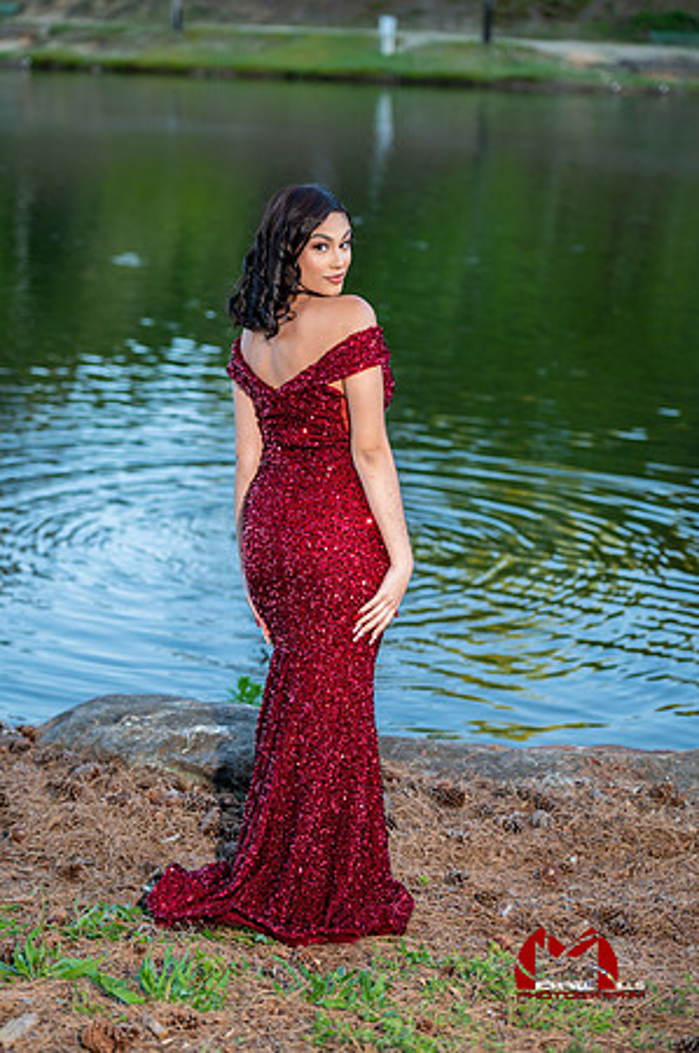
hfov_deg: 18.1
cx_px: 350
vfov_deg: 27.0
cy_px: 526
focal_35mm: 75
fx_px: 2189
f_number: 2.8
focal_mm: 75
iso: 320
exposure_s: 1/200
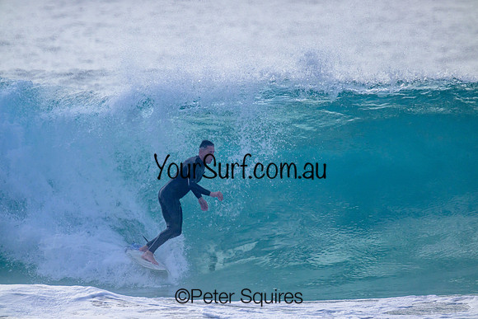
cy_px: 160
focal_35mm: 800
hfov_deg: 2.6
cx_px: 239
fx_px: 10624
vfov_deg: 1.7
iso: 1250
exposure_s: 1/2000
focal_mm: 800
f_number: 11
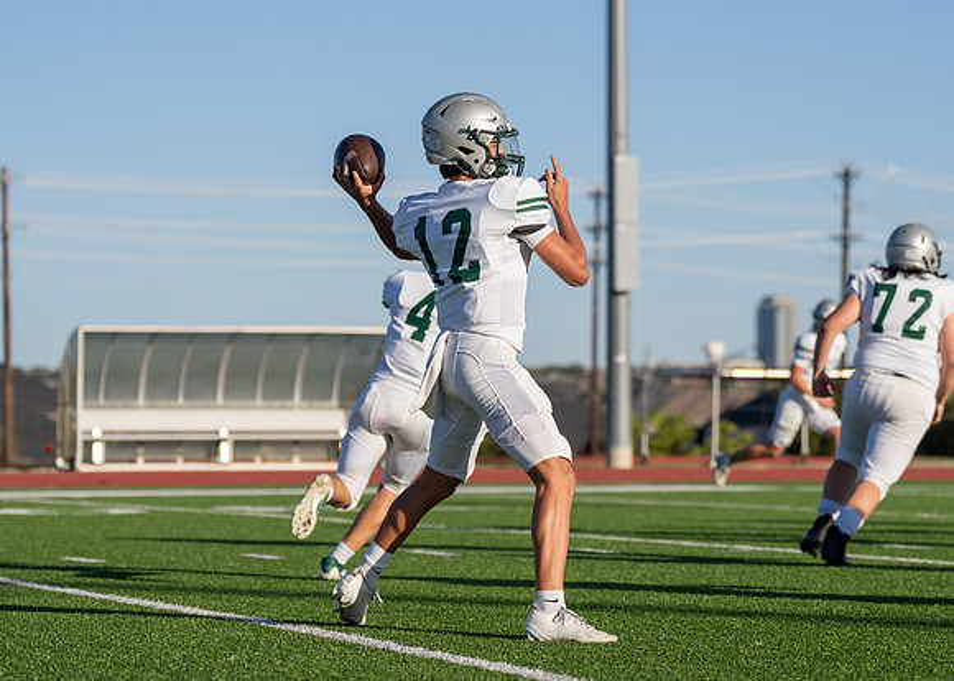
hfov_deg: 15.9
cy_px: 310
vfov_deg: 11.4
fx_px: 3421
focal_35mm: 126
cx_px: 480
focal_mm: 88
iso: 100
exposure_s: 1/2500
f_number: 2.8
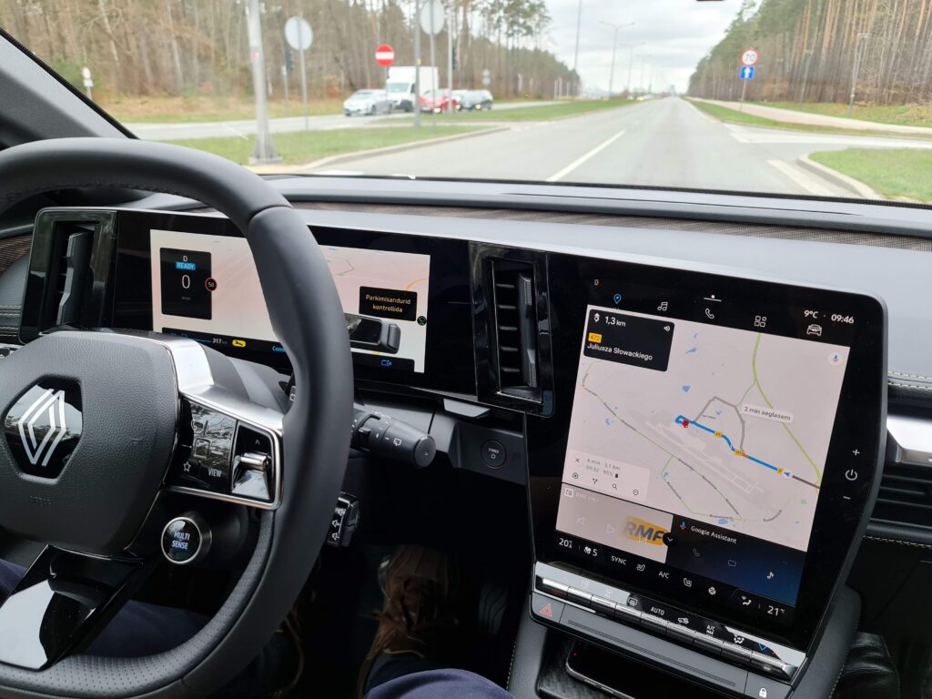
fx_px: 673
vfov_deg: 54.9
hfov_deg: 69.4
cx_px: 466
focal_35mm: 25
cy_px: 350
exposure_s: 1/100
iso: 50
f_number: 1.8
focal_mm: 7
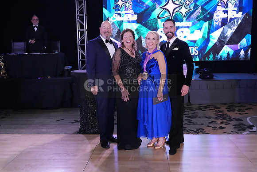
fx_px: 243
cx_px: 128
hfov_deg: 55.8
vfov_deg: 38.9
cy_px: 86
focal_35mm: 34
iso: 12800
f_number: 5.6
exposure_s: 1/400
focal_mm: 34
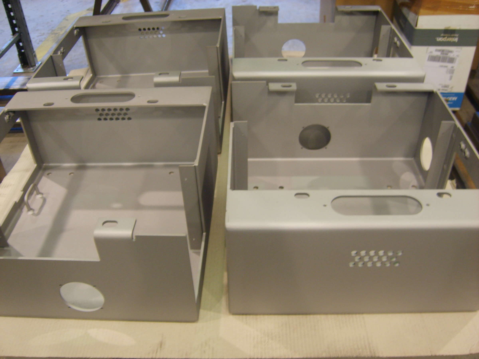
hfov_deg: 52.6
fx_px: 484
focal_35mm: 35
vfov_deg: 40.7
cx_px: 240
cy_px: 180
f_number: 2.8
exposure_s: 1/20
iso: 123
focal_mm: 7.4
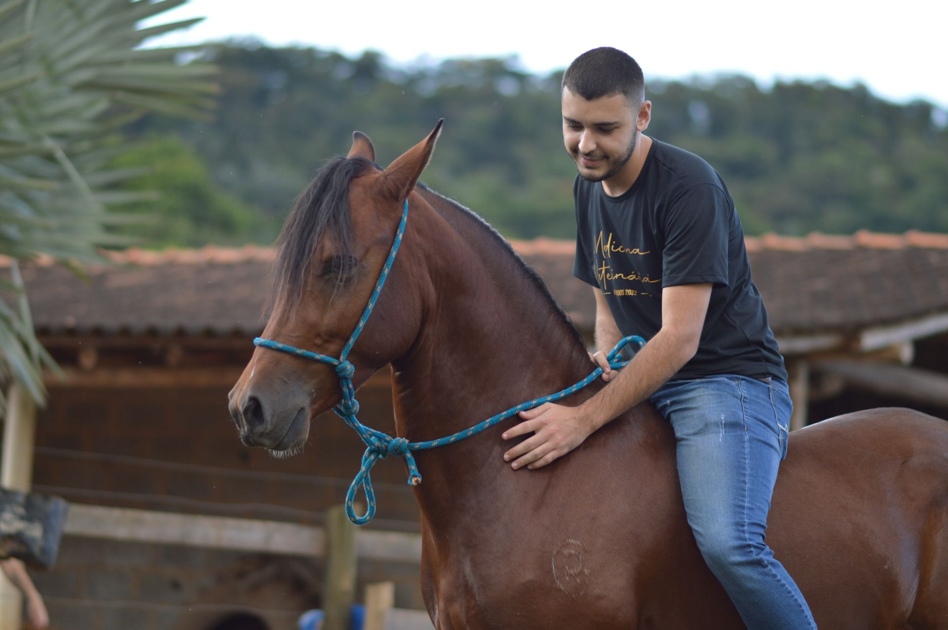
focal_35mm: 128
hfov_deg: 16.1
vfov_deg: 10.7
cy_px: 315
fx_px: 3355
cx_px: 474
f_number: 1.8
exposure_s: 1/1000
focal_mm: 85
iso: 200
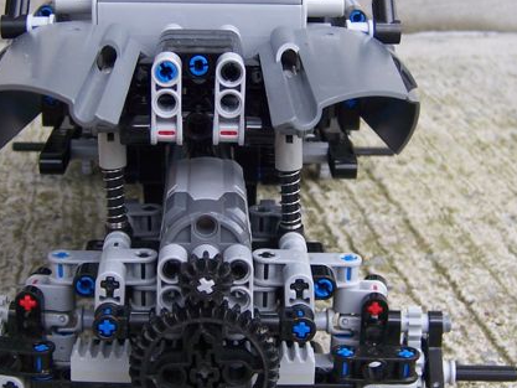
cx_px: 211
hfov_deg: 28.1
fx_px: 1031
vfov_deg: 21.3
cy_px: 149
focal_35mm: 69
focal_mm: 6.2
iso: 80
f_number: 2.8
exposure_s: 1/125
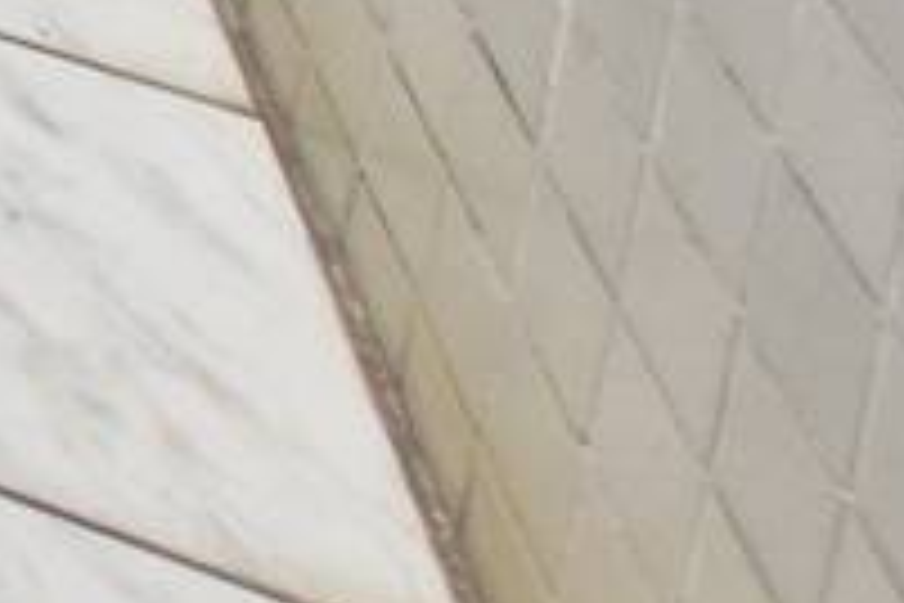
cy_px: -1804
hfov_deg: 10.1
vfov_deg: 8.1
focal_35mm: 97
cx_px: -2132
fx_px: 2436
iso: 50
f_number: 2.2
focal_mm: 1.74
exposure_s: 1/393
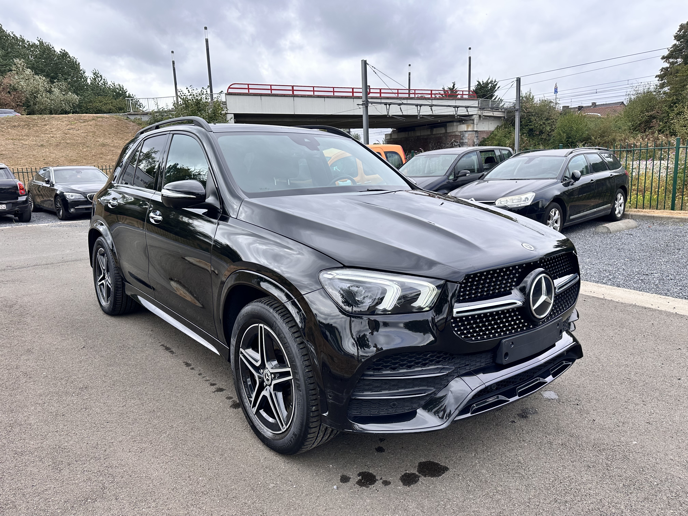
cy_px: 258
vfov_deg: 56.8
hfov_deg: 71.6
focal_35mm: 24
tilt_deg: -12.2
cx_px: 344
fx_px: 477
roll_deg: +2.3
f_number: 1.78
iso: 80
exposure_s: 1/1241
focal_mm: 6.86
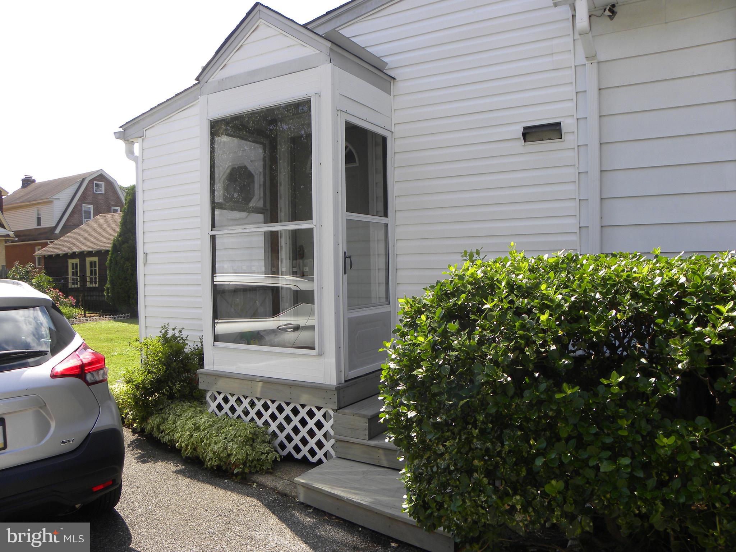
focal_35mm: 26
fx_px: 553
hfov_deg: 67.3
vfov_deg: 53.1
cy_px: 276
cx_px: 368
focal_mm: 4.6
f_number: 4.5
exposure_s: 1/255
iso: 64
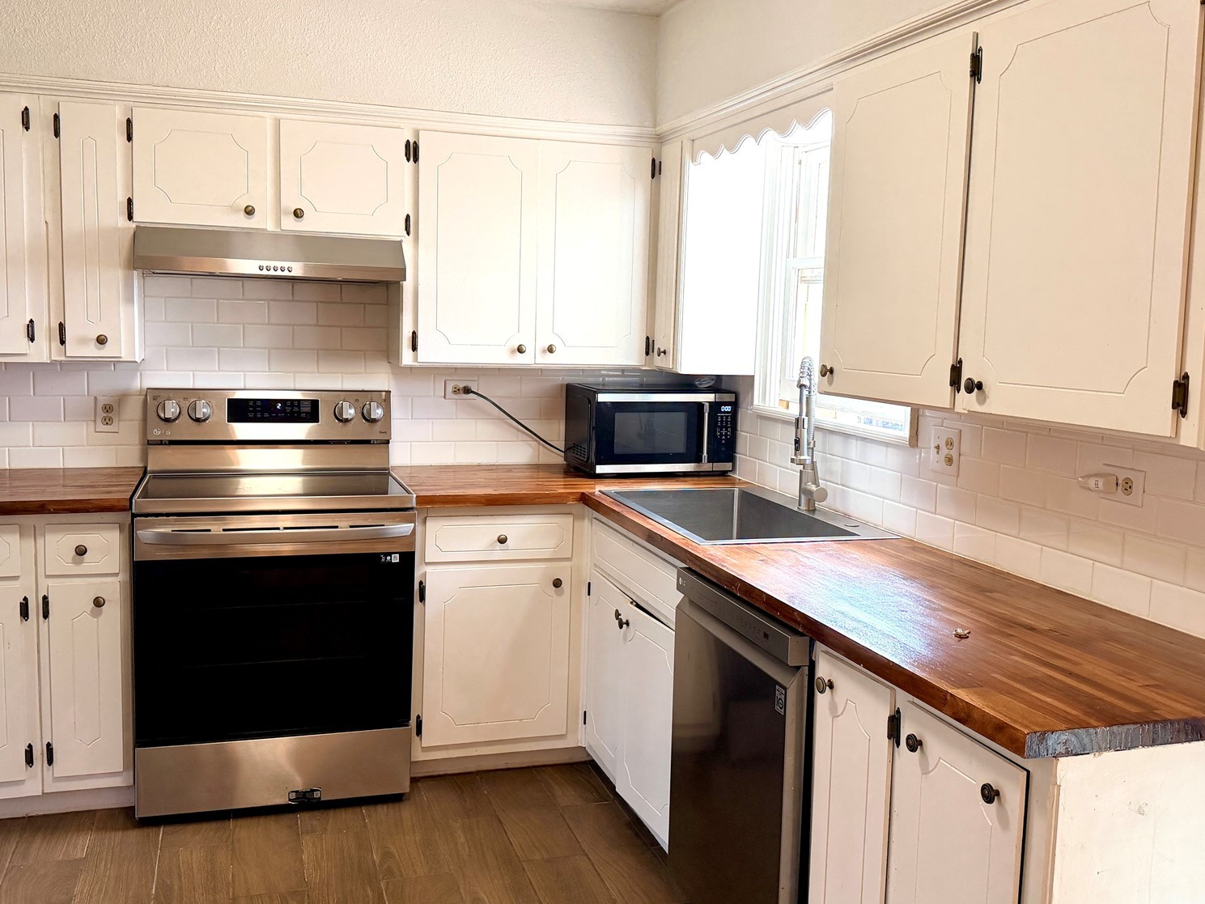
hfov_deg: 55.3
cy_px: 428
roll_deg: -2.1
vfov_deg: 42.9
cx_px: 596
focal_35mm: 33
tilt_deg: -4.8
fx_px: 1149
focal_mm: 6.76
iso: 160
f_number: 1.78
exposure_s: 1/120
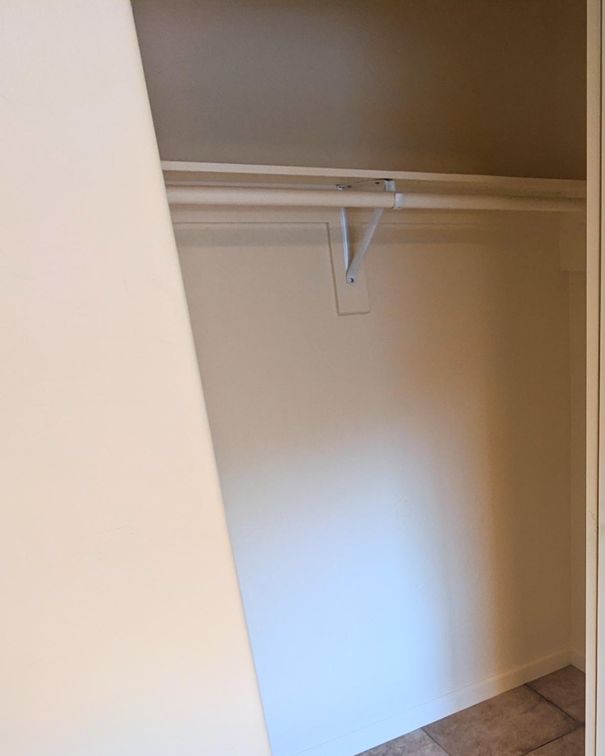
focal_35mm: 51
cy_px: 547
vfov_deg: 36.0
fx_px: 1141
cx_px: 592
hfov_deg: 28.1
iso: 63
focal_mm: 4.38
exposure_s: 1/23.8
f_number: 1.73
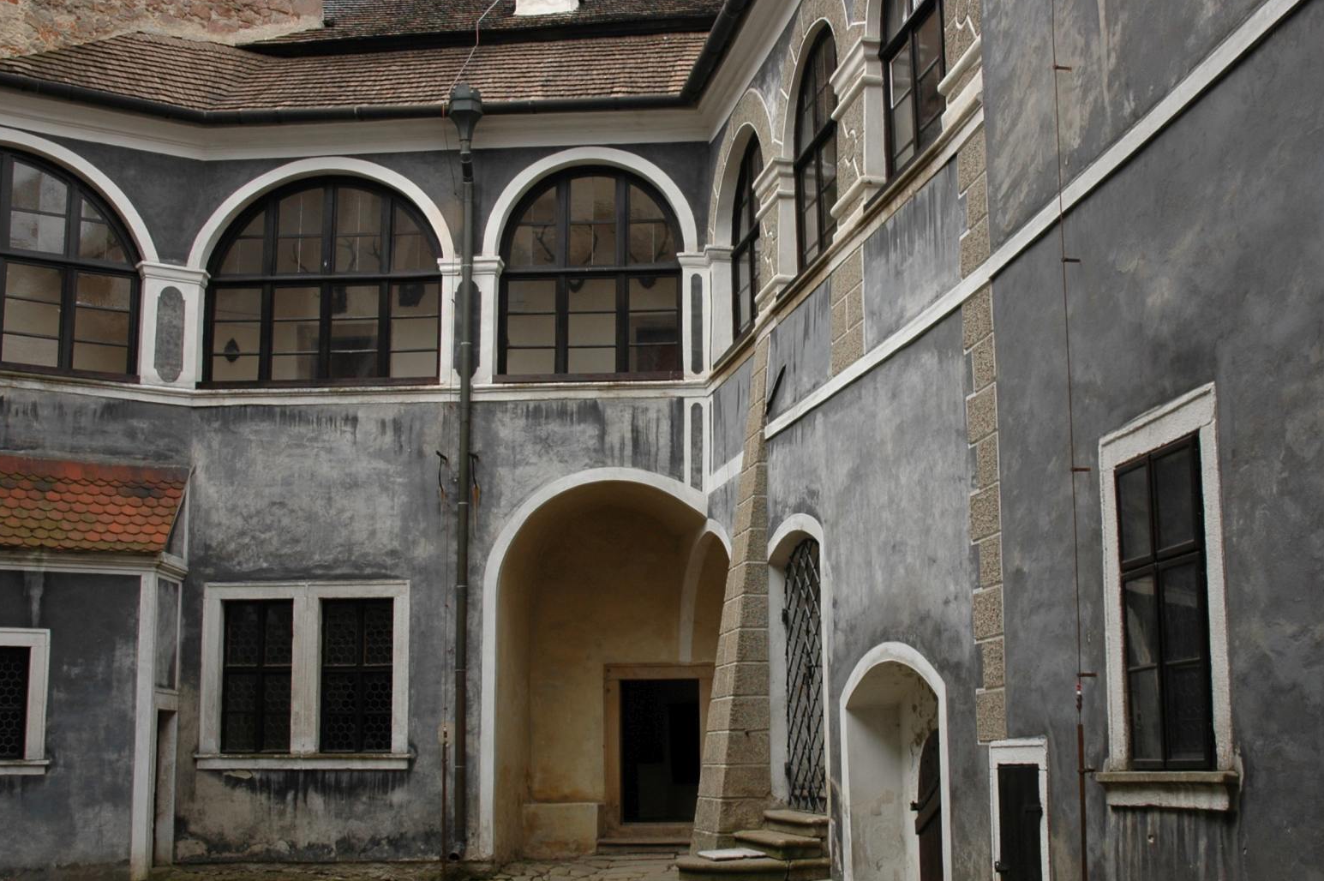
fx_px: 1507
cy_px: 497
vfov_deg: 32.5
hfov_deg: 47.3
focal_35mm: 41
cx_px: 743
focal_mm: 22
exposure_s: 1/200
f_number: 7.1
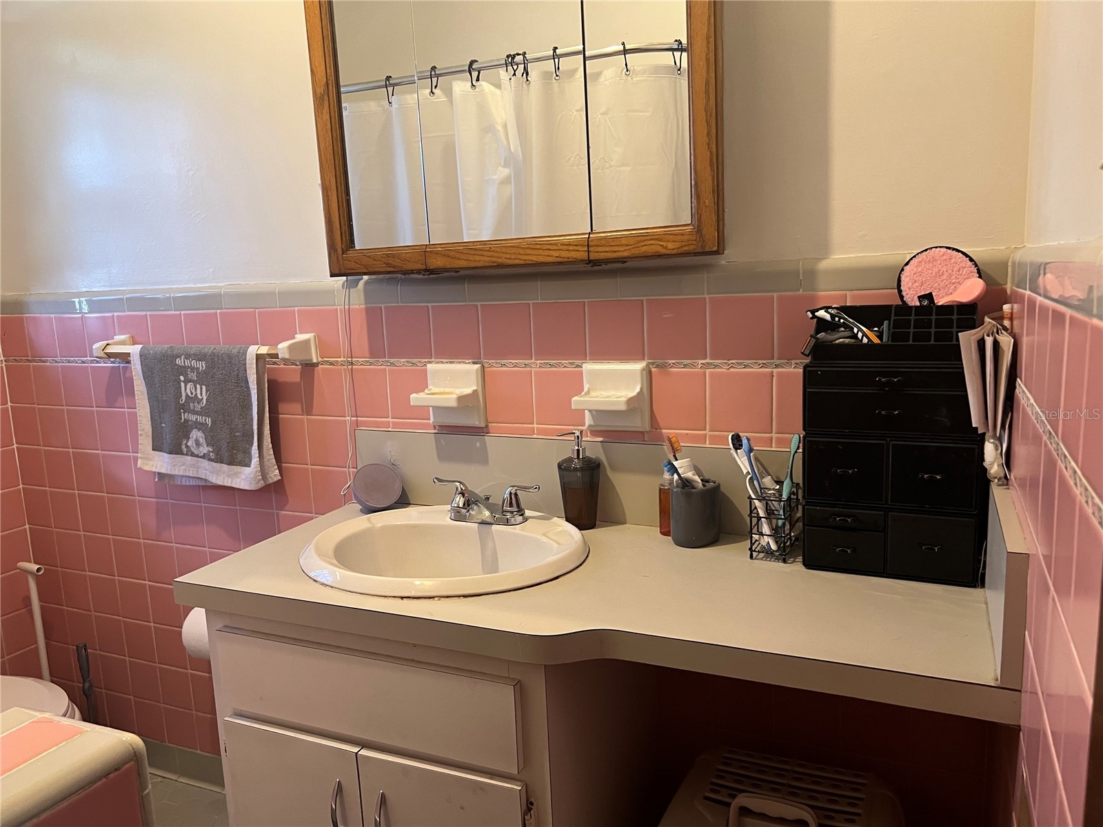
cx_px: 552
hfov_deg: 67.3
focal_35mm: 26
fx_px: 828
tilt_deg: -9.6
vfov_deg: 53.1
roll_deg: +2.8
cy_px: 414
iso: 200
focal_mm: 5.7
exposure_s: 1/60
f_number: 1.5
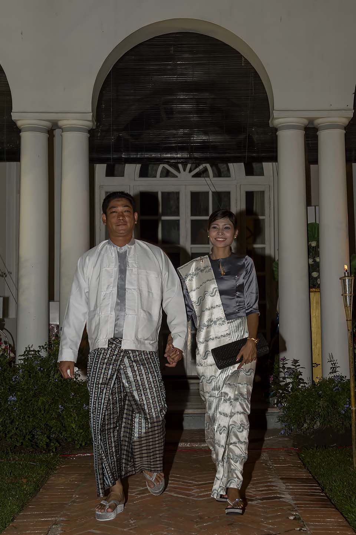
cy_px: 268
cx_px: 178
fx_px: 713
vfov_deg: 41.1
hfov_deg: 28.0
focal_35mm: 48
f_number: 5.6
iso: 400
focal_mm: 48
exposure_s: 1/60
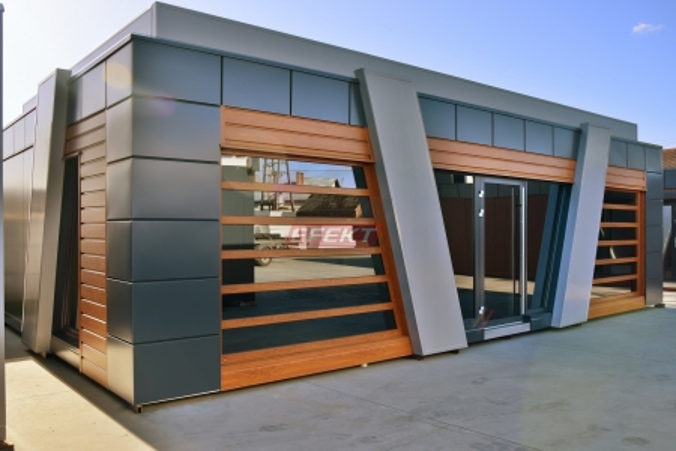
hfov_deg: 59.5
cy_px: 226
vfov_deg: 41.7
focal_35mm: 32
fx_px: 591
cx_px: 338
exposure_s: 1/100
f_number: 8
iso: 100
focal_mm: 21
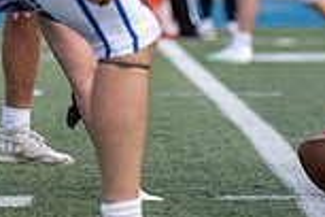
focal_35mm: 719
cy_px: -37
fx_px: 6490
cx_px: 293
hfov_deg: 2.9
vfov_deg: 1.9
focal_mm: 190
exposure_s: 1/1600
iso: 200
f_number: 4
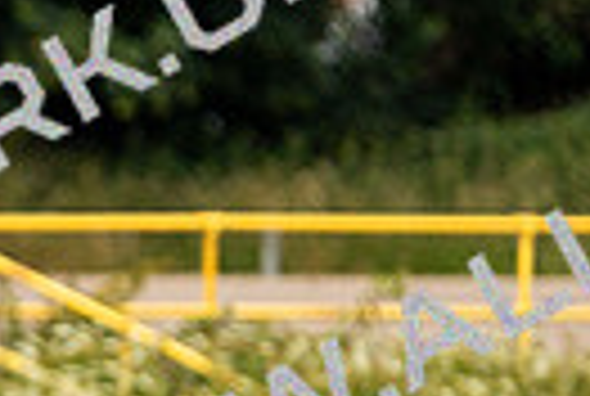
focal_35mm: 2652
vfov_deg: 0.5
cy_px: 677
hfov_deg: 0.8
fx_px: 43562
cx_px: -356
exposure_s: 1/2000
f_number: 6.3
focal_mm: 600
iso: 320
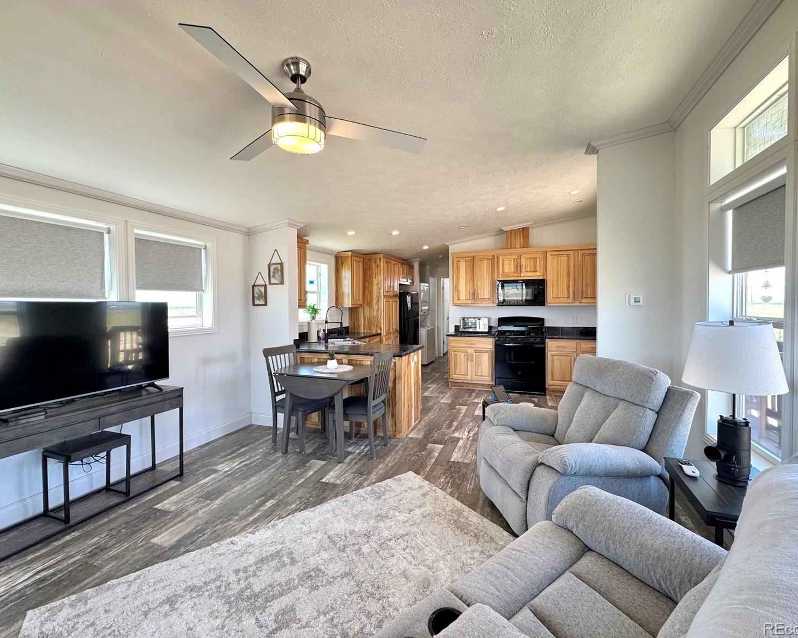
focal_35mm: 15
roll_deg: +0.5
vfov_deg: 84.0
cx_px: 414
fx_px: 354
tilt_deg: -1.8
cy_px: 312
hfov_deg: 96.8
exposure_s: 1/99
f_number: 2.2
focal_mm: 2.22
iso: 100
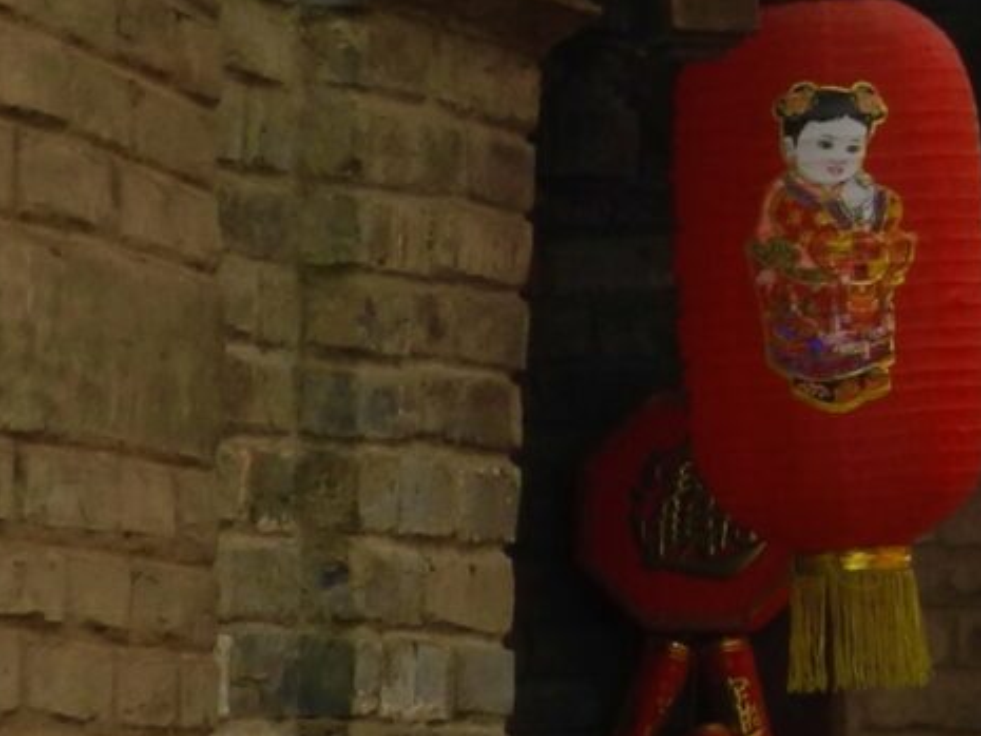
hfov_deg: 5.6
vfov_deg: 4.4
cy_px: 318
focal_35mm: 336
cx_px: 2542
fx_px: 9525
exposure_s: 1/320
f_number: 3.5
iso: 100
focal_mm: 13
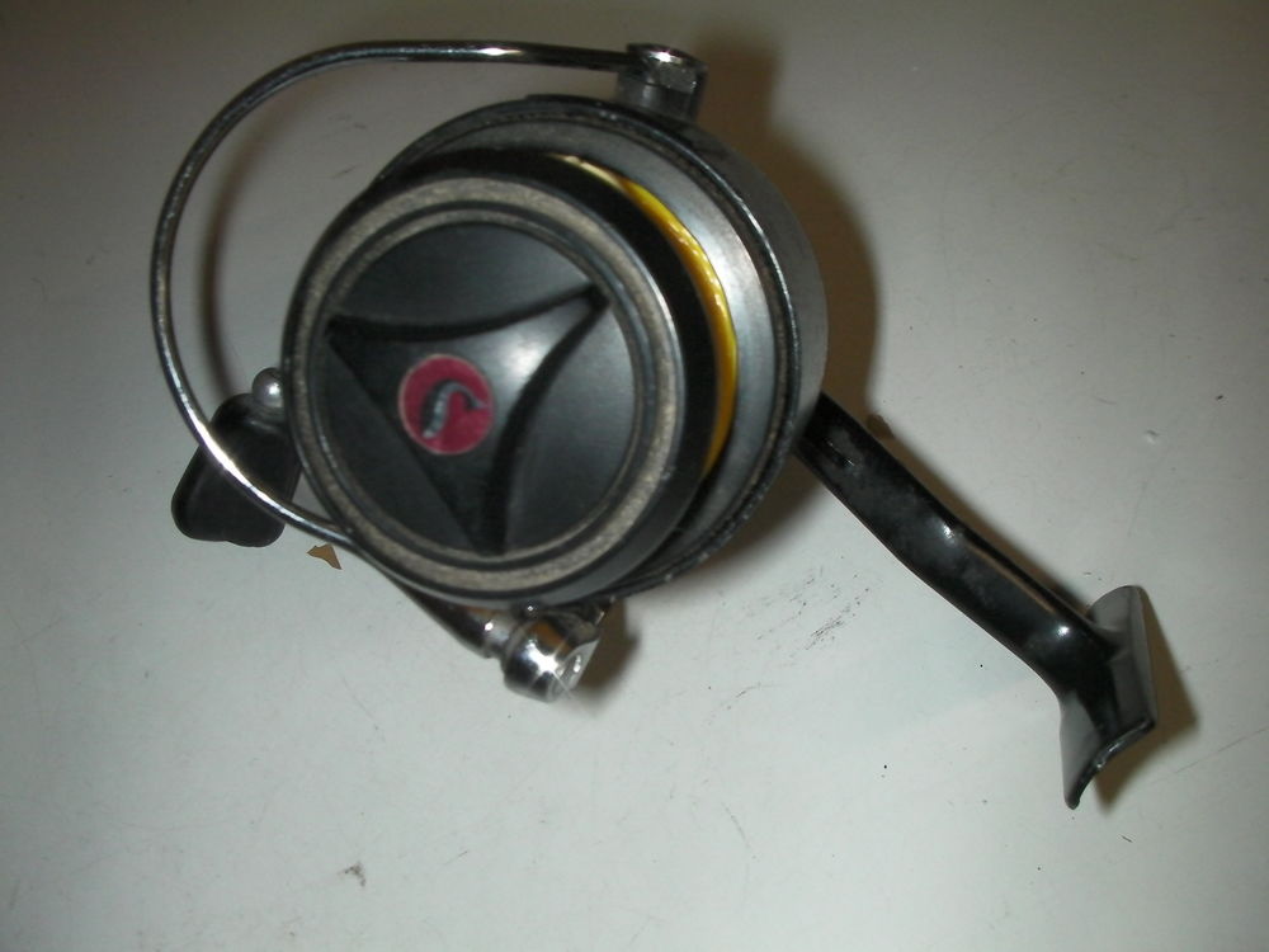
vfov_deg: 37.7
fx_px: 1393
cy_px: 476
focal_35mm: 38
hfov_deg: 49.0
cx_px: 634
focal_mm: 6.3
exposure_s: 1/30
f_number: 5.6
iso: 200
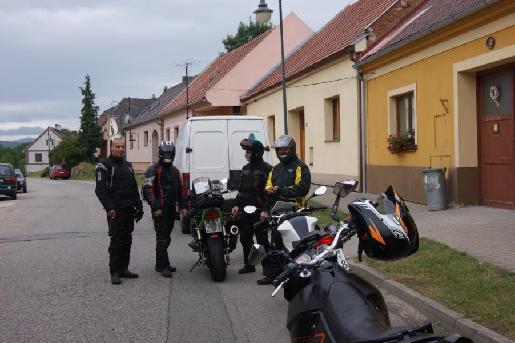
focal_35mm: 45
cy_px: 172
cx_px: 258
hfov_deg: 43.6
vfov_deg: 29.8
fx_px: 643
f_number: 11
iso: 100
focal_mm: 30
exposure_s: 1/80
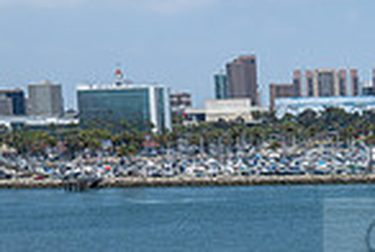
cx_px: 547
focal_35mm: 121
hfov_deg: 15.7
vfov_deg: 11.3
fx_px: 1263
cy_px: 258
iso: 200
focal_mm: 30.5
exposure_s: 1/320
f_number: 13
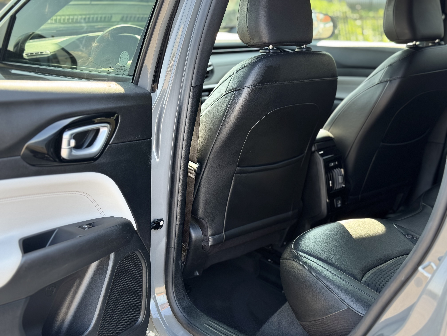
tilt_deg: -16.2
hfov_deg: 39.7
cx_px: 224
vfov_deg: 30.3
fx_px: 620
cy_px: 168
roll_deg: +0.1
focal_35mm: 48
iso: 80
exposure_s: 1/121
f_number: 1.78
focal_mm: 6.76
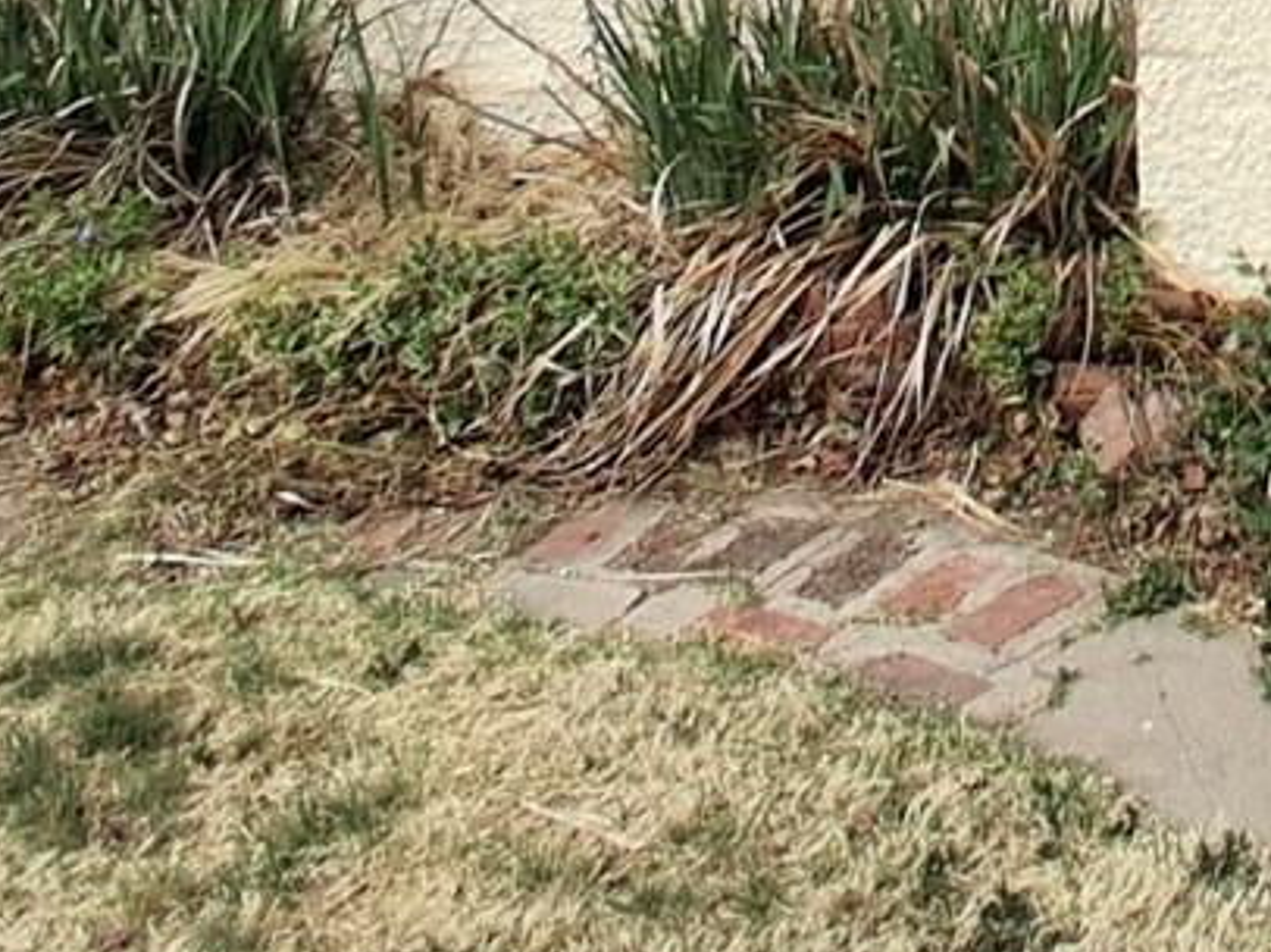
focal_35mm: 67
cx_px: 1578
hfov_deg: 25.6
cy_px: -485
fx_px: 2459
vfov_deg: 19.1
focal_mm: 1.4
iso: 50
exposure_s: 1/1520
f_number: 2.2
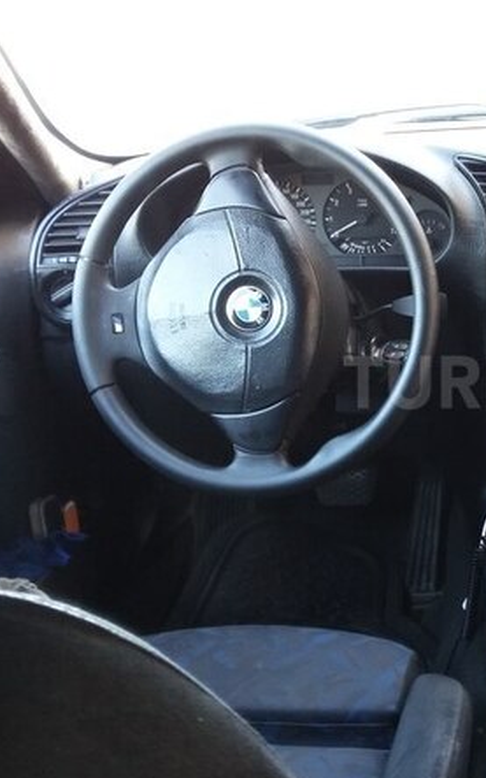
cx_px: 523
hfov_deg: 24.7
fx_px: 1038
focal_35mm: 49
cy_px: 382
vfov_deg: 41.0
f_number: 2.2
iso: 125
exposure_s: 1/20
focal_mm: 3.3
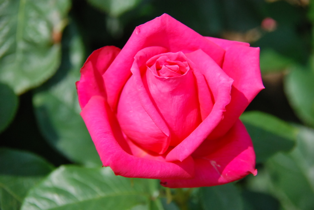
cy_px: 105
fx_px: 2031
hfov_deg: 8.8
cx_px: 157
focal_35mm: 232
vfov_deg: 5.9
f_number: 6.3
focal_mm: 155
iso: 800
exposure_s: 1/2500
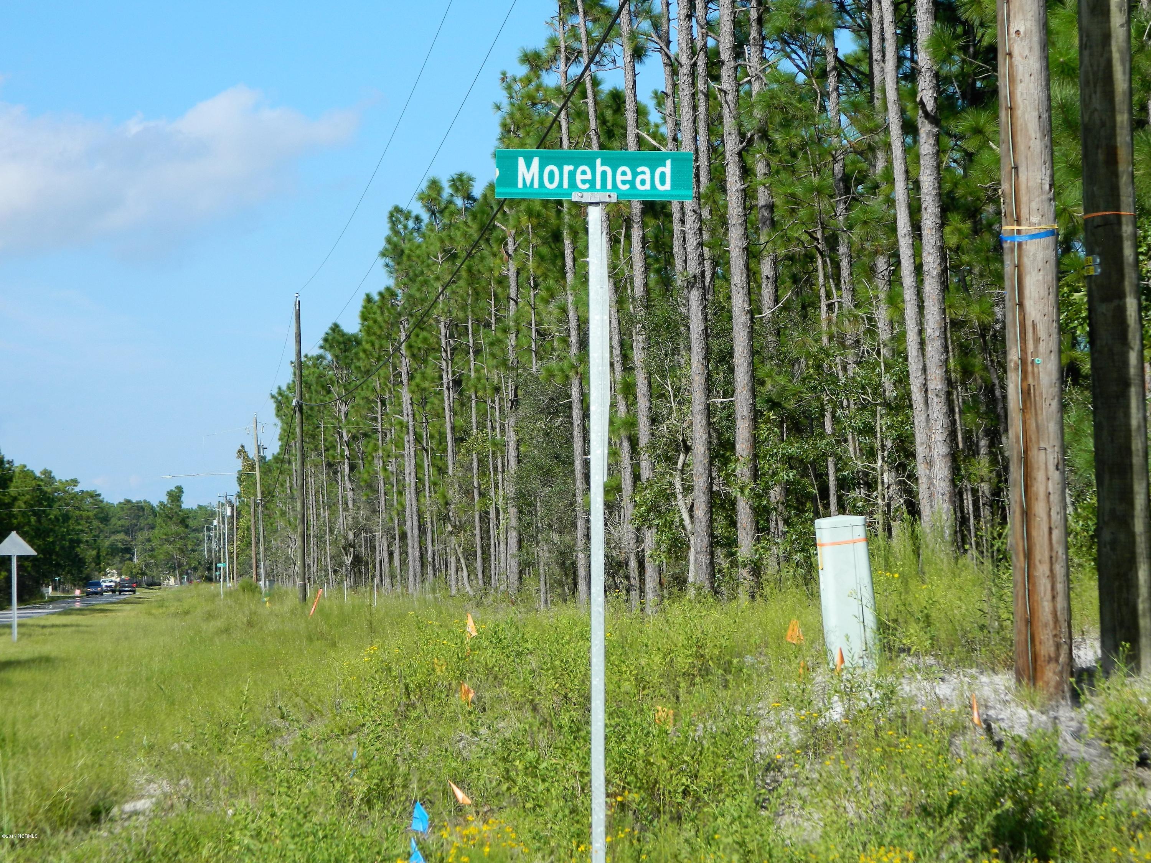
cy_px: 432
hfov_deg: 19.1
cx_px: 576
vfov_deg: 14.4
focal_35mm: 103
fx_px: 3425
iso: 80
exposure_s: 1/500
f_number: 4.5
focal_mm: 18.6
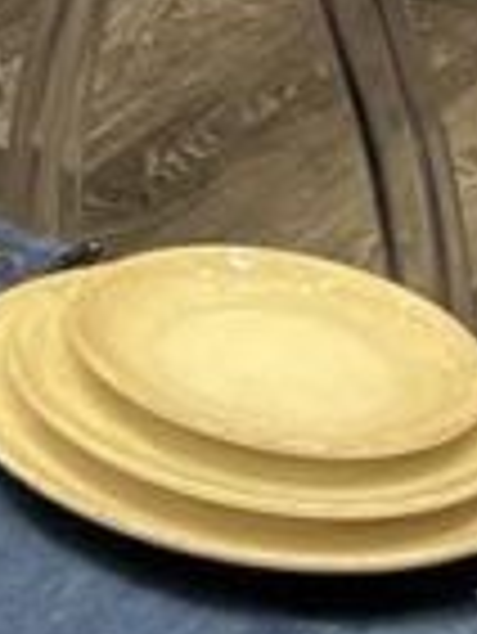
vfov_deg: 8.1
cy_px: -1569
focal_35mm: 189
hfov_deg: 7.1
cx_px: -891
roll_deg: -0.1
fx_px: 3467
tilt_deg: +3.3
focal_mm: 5.7
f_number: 1.5
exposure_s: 1/40
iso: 500
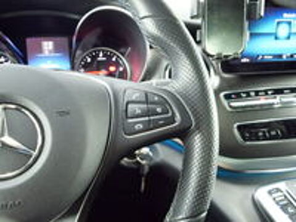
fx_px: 257
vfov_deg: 46.8
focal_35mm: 30
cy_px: 111
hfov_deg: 60.0
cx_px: 148
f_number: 6.3
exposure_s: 1/3.2
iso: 3200
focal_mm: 15
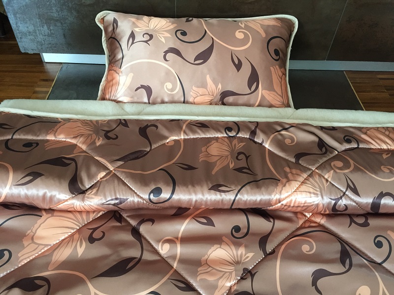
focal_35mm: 29
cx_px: 197
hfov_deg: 61.7
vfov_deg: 48.2
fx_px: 330
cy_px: 148
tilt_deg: -48.2
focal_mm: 4.15
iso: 160
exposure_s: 1/33
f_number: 2.2
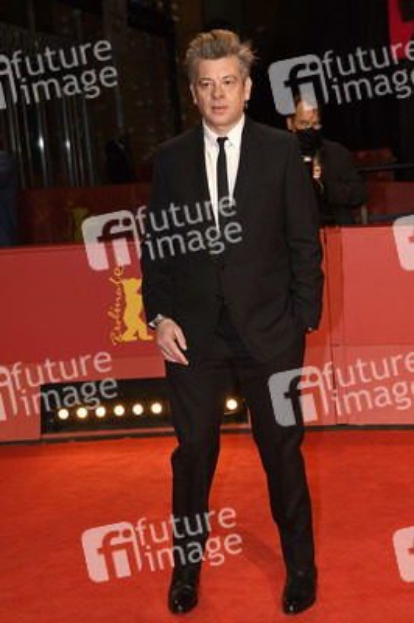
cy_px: 312
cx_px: 207
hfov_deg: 21.9
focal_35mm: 62
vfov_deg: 32.4
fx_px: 1071
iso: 800
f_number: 5.6
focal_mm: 62
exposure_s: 1/250
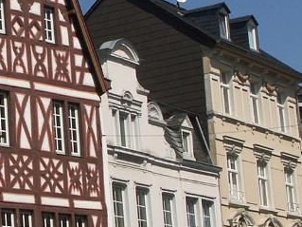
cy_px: 126
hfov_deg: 12.8
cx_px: -35
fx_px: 1317
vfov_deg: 9.8
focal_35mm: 151
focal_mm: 11.97
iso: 64
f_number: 8
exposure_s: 1/320
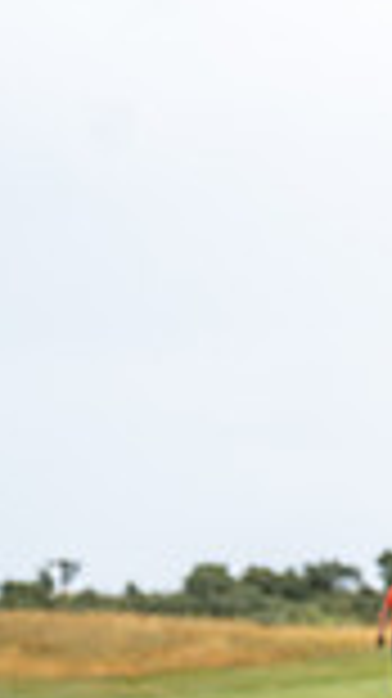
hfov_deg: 5.2
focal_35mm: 224
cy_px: 766
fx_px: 4146
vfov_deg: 9.5
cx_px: 1072
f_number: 4
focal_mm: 57
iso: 160
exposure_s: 1/125
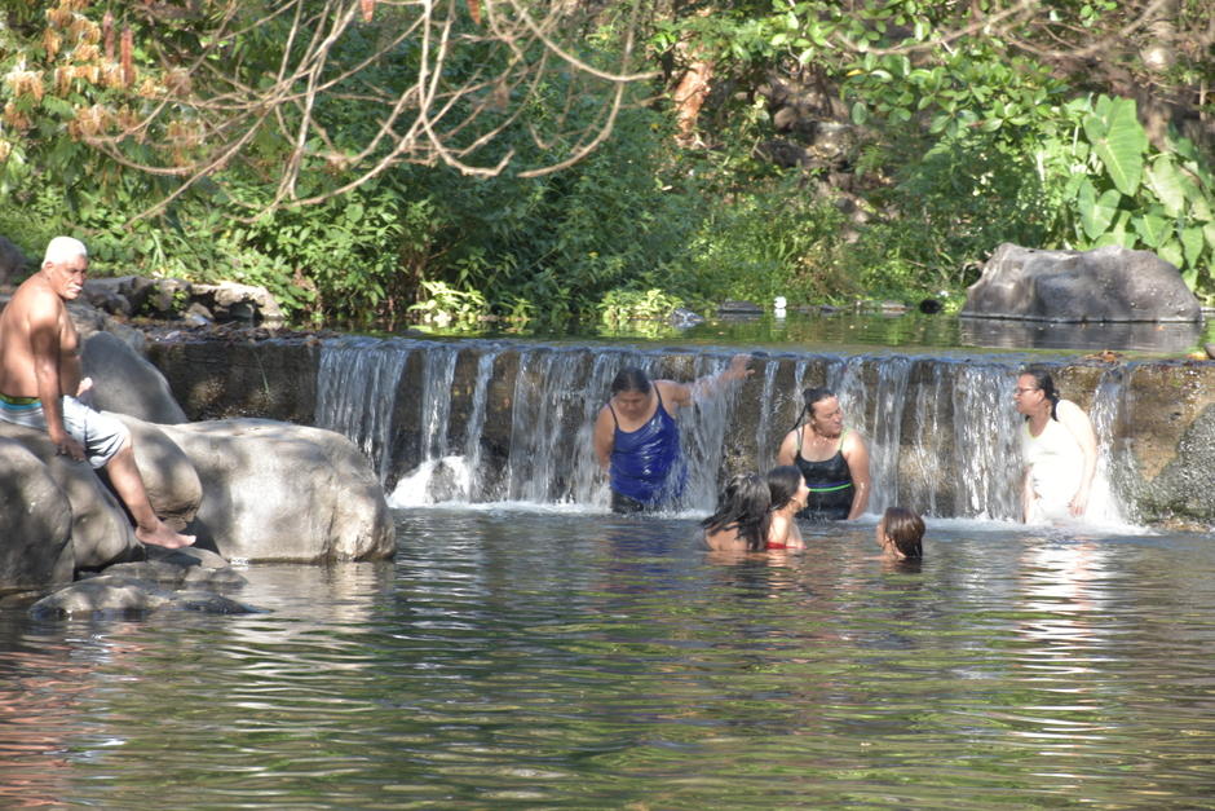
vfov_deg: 6.5
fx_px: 7088
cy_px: 406
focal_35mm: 210
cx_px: 608
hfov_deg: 9.8
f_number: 5.6
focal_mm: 140
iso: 125
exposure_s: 1/60
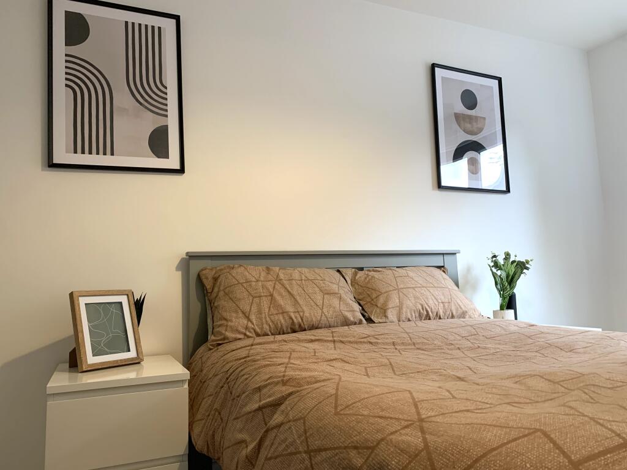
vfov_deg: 53.1
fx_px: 471
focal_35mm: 26
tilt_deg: +6.5
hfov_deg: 67.3
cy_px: 235
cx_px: 314
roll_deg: +1.8
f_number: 1.8
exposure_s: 1/50
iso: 100
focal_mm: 4.25
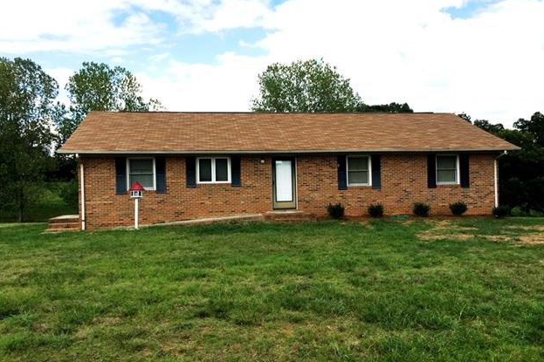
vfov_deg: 42.3
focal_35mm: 31
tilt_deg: -0.2
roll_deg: +0.7
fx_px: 468
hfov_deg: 60.3
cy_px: 181
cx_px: 275
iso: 32
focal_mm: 4.15
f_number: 2.2
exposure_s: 1/2475
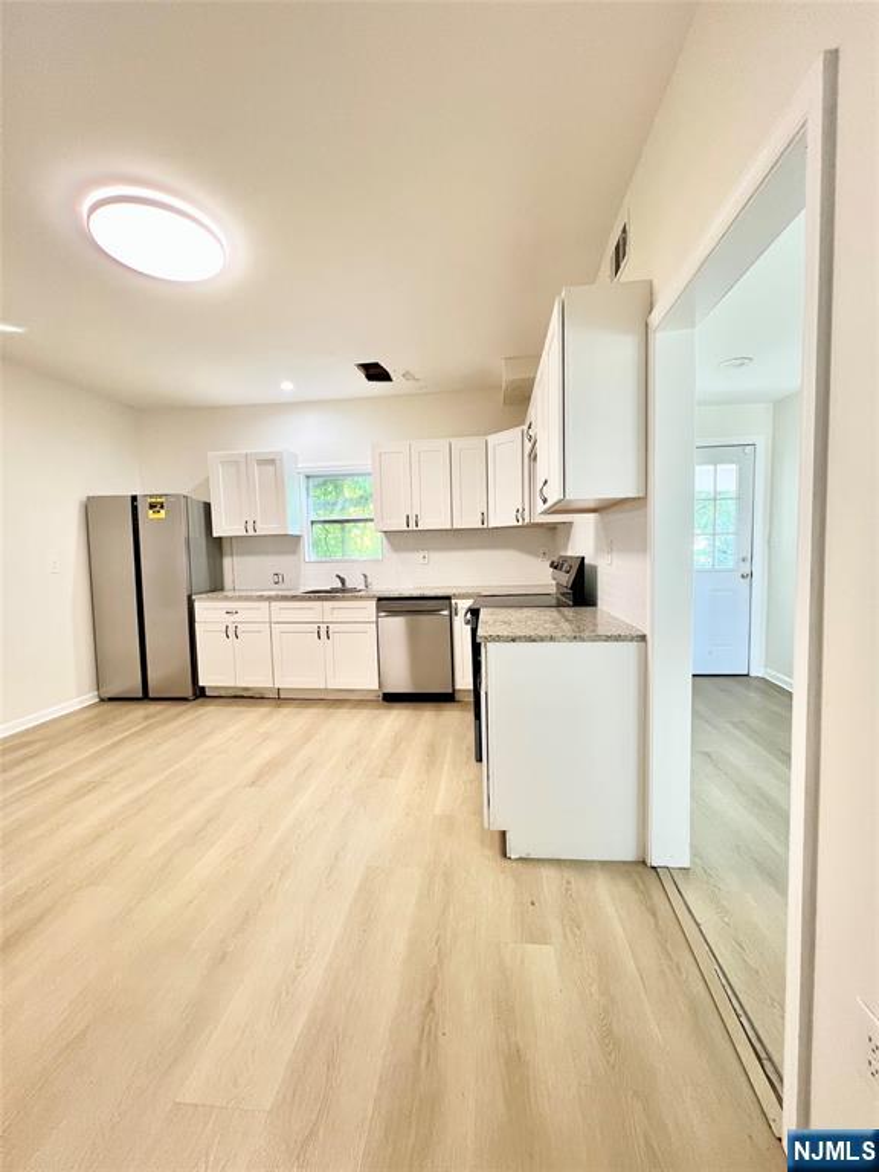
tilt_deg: -3.6
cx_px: 440
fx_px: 440
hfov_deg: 89.9
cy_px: 586
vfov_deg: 106.2
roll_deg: +1.2
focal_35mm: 13
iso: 160
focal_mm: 1.57
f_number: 1.8
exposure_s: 1/60
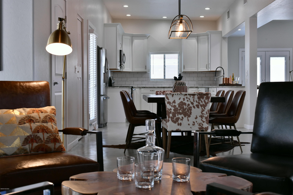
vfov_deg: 27.0
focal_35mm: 50
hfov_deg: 39.6
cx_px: 146
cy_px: 98
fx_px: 407
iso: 2000
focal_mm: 50
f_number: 11
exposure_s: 1/50
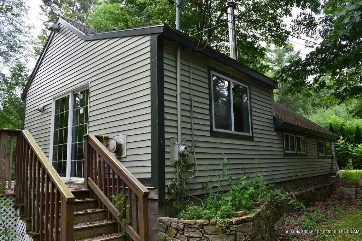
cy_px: 120
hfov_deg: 67.4
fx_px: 271
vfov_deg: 47.9
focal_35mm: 27
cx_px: 181
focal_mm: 18
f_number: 9
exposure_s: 1/125
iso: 400
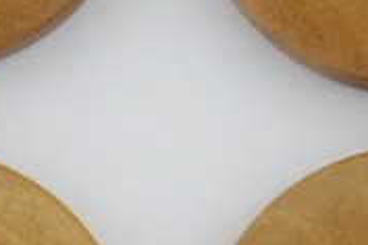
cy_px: 139
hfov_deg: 4.9
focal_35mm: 419
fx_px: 4278
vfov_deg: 3.3
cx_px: 143
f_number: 9
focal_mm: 55
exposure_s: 1/320
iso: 200
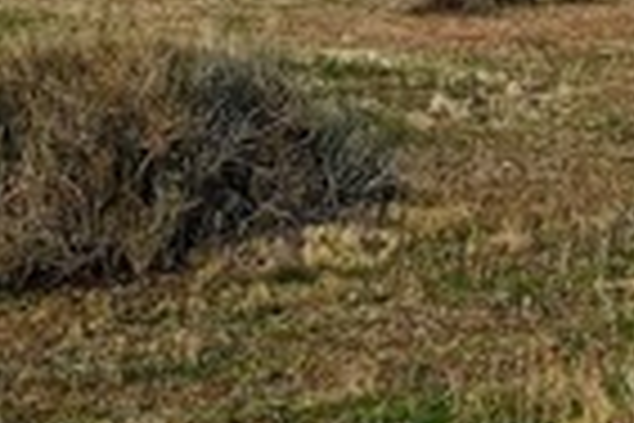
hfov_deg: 16.5
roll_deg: -0.1
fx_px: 2166
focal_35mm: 123
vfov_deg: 10.7
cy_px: -230
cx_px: 540
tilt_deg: +0.6
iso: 50
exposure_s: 1/502
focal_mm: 5.7
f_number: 1.5
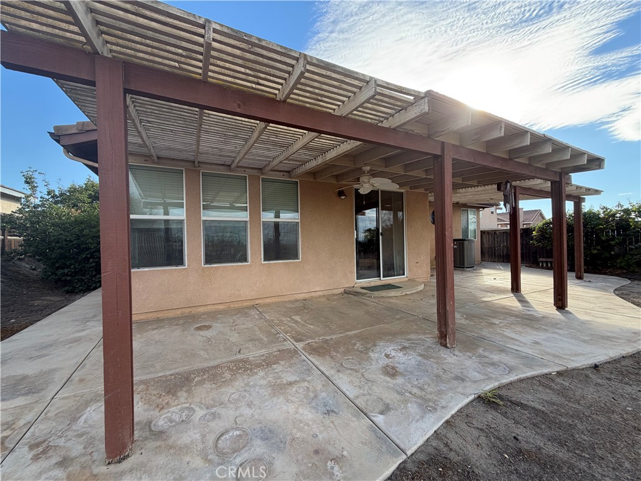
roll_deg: +1.1
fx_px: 259
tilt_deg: -0.2
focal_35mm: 14
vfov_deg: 85.7
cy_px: 240
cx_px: 320
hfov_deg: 102.1
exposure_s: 1/427
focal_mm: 2.22
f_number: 2.2
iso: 64
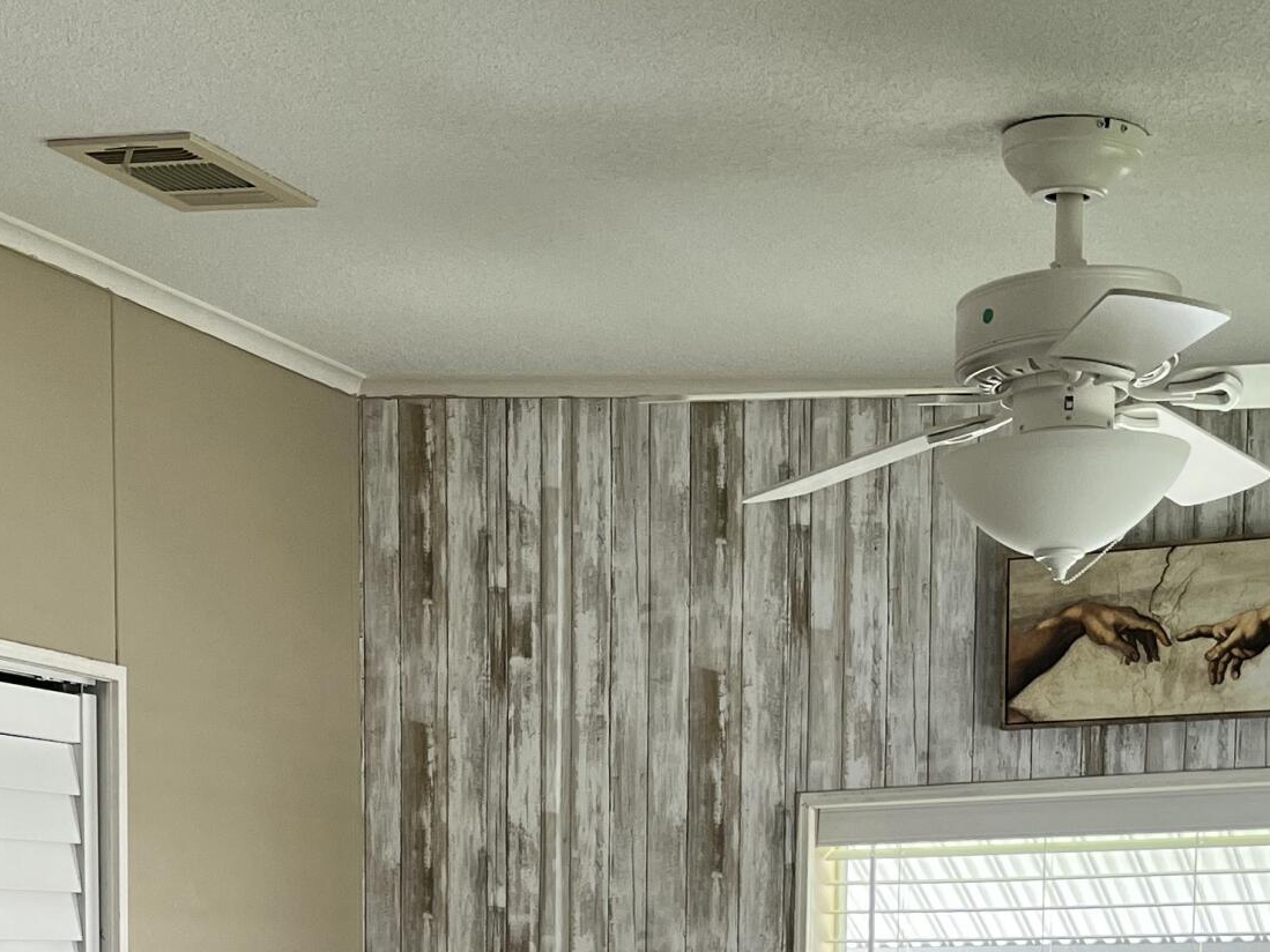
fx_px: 2605
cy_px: 1272
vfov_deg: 19.0
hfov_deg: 27.0
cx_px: 297
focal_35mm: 71
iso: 100
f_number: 1.6
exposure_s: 1/121
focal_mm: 5.1
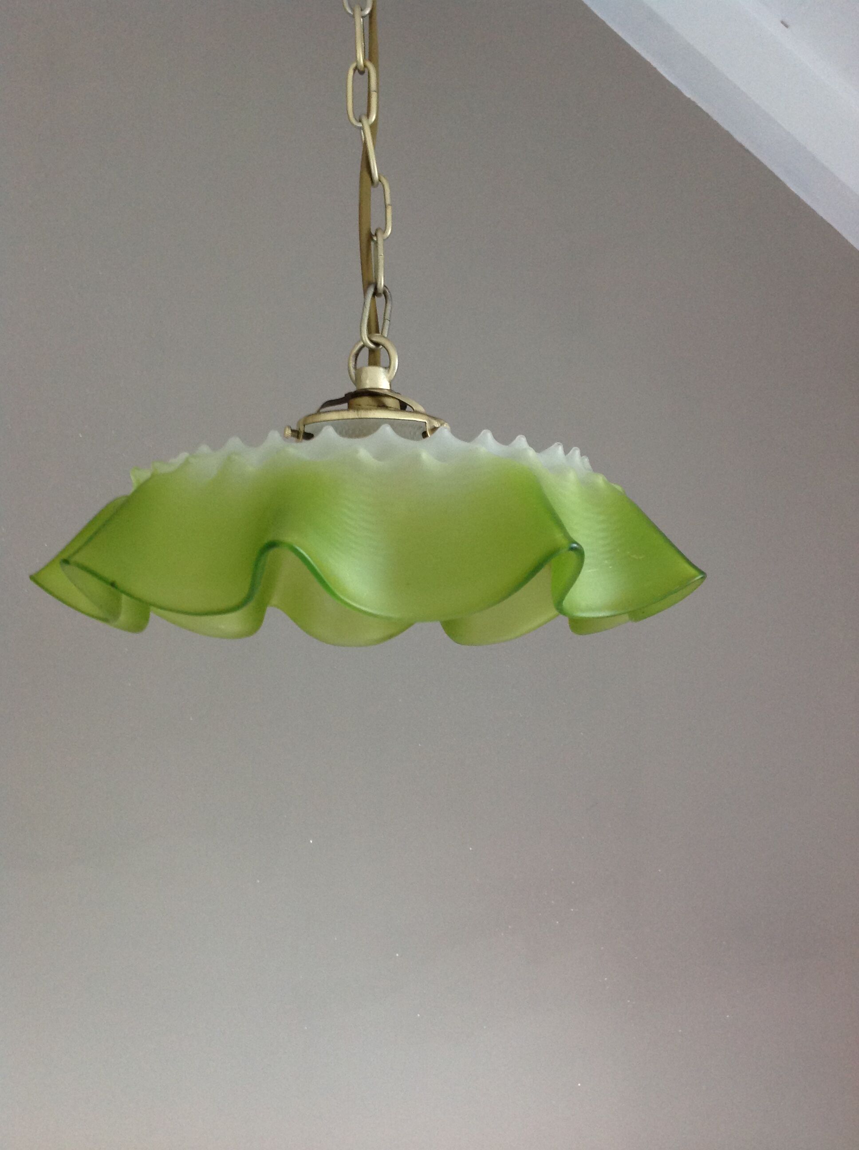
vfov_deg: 52.7
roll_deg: +2.8
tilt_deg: +2.9
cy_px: 575
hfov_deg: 40.6
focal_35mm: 35
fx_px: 1161
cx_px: 430
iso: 125
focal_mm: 4.28
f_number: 2.4
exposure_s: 1/15
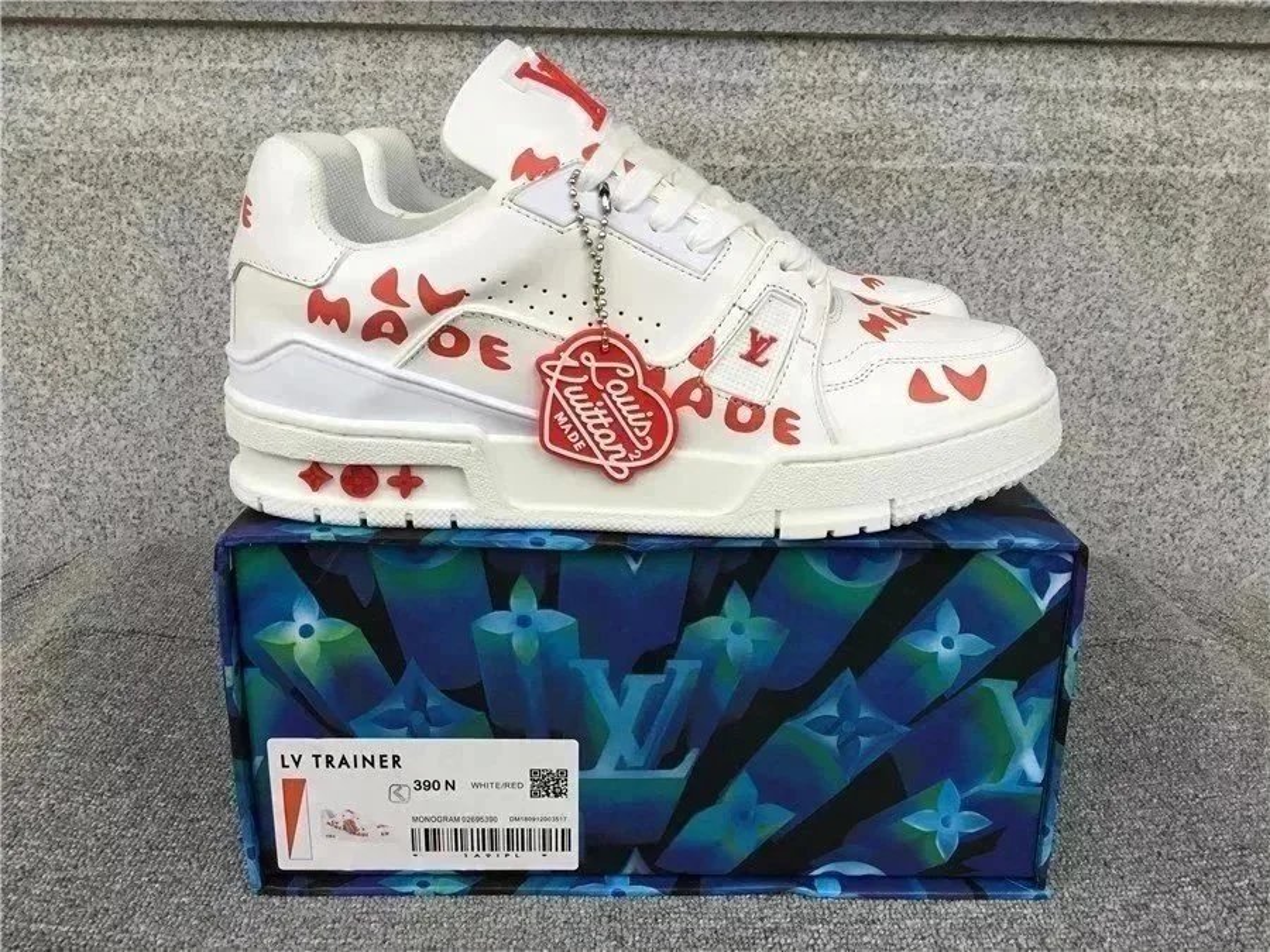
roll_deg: -0.8
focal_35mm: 31
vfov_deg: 45.4
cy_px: 476
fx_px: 1137
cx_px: 635
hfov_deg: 58.4
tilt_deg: -16.5
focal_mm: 3.3
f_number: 2.4
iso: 40
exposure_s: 1/100
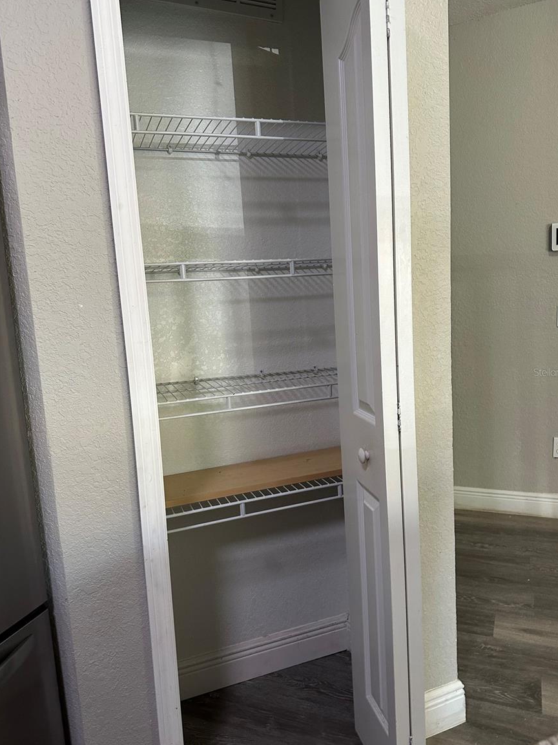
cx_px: 289
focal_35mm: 25
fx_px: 537
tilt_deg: -4.5
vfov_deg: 69.4
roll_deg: +5.7
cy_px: 372
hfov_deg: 54.9
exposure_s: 1/47
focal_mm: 6.86
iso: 200
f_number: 1.78
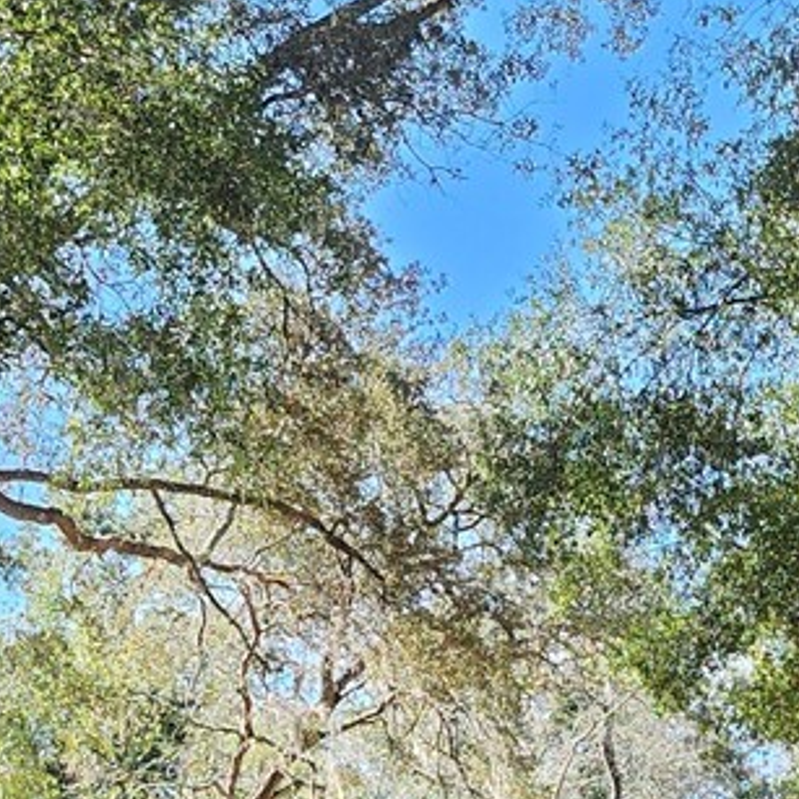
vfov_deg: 14.4
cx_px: 318
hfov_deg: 16.4
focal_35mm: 106
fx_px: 2768
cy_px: 1439
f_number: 1.8
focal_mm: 6.4
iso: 20
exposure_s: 1/180
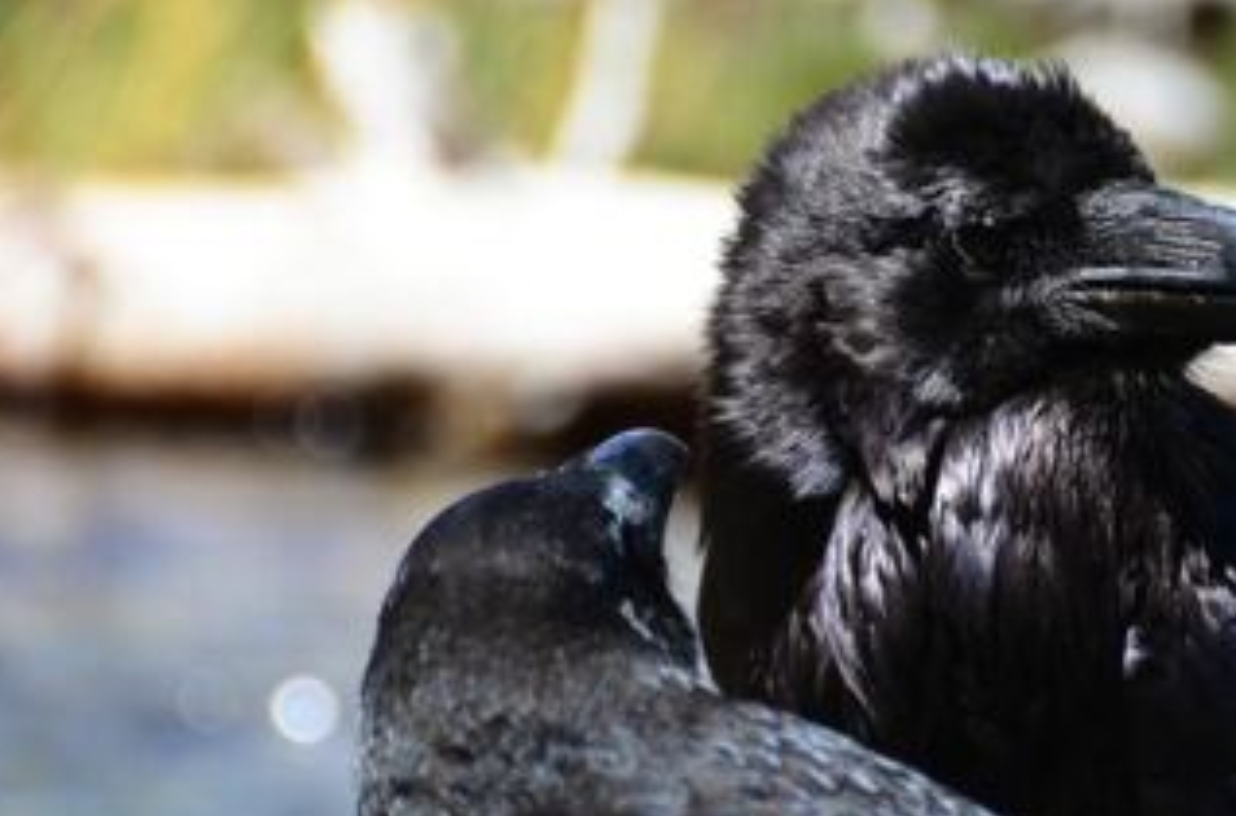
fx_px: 20676
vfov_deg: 2.3
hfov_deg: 3.4
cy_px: 507
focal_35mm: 604
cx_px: 968
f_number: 5.6
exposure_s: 1/500
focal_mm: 200
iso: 200
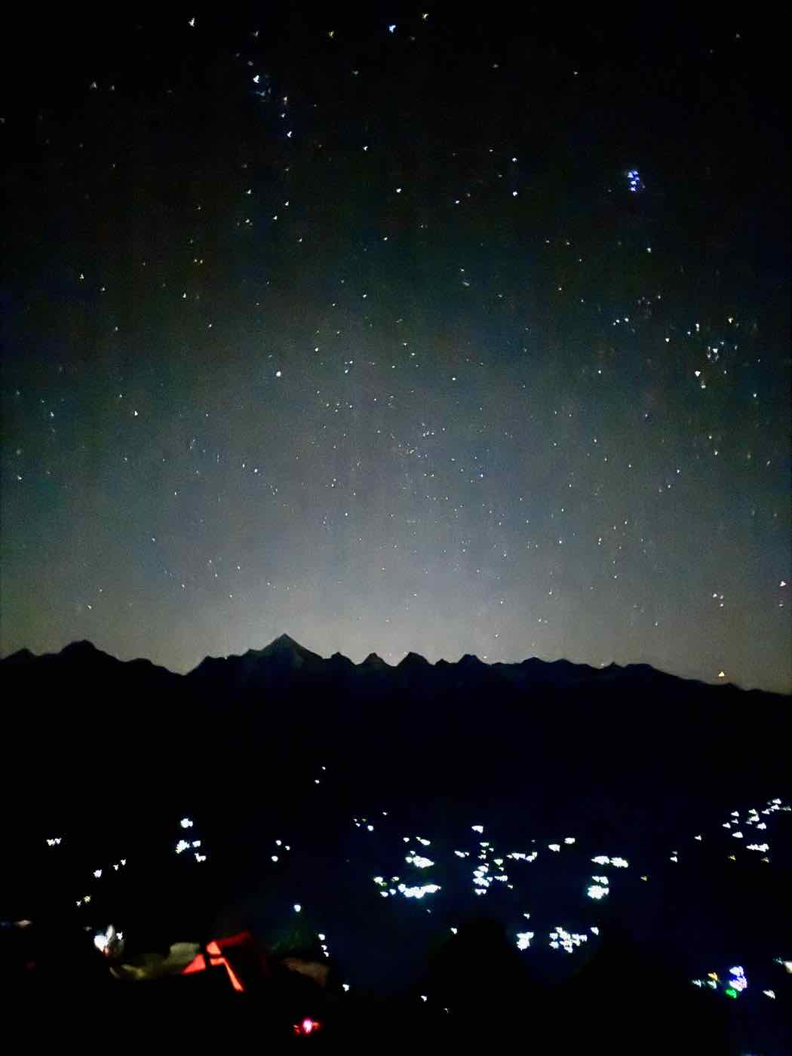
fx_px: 732
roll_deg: -0.8
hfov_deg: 56.8
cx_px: 396
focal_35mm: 24
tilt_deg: +20.0
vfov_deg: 71.6
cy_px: 528
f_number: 1.78
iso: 12500
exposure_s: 1
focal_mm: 6.76
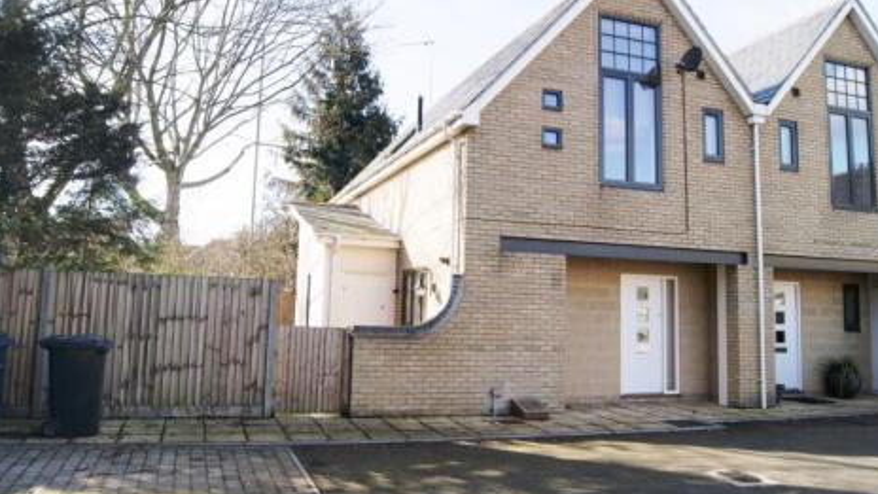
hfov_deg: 66.1
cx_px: 447
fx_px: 675
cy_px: 209
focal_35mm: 29
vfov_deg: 40.1
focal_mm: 18
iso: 100
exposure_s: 1/80
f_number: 10
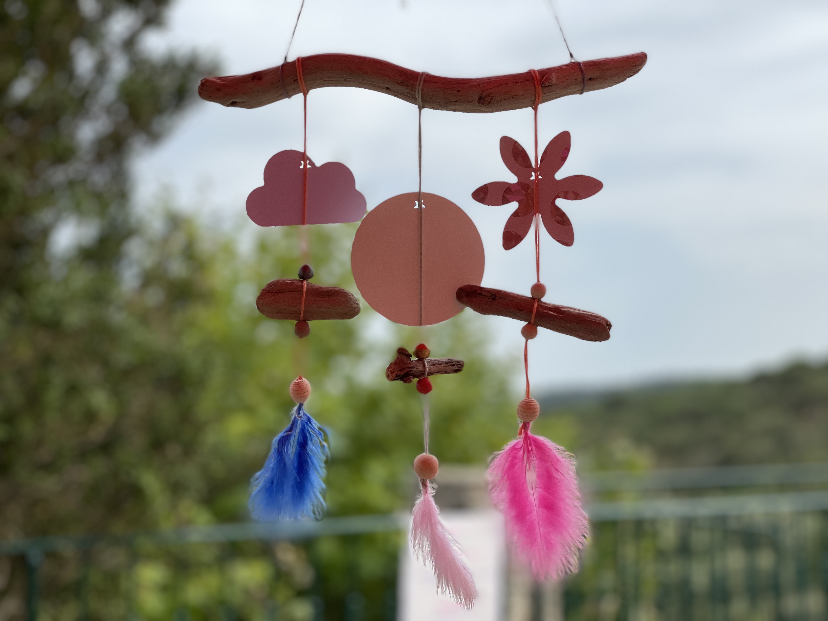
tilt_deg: +4.8
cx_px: 414
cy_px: 310
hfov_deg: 36.8
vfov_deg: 28.0
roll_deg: +0.3
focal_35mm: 52
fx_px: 1244
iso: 25
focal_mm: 6
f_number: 2
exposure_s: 1/1089
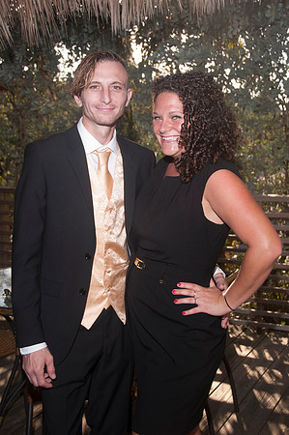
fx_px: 579
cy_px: 218
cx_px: 144
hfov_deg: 28.0
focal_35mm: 48
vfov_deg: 41.2
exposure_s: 1/250
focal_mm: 32
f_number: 5.6
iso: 100
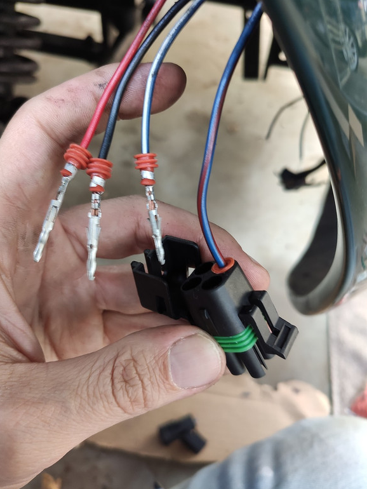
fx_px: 381
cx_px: 177
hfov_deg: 51.4
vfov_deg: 65.3
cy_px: 238
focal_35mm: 27
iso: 242
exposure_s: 1/50
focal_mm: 4.77
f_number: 1.75
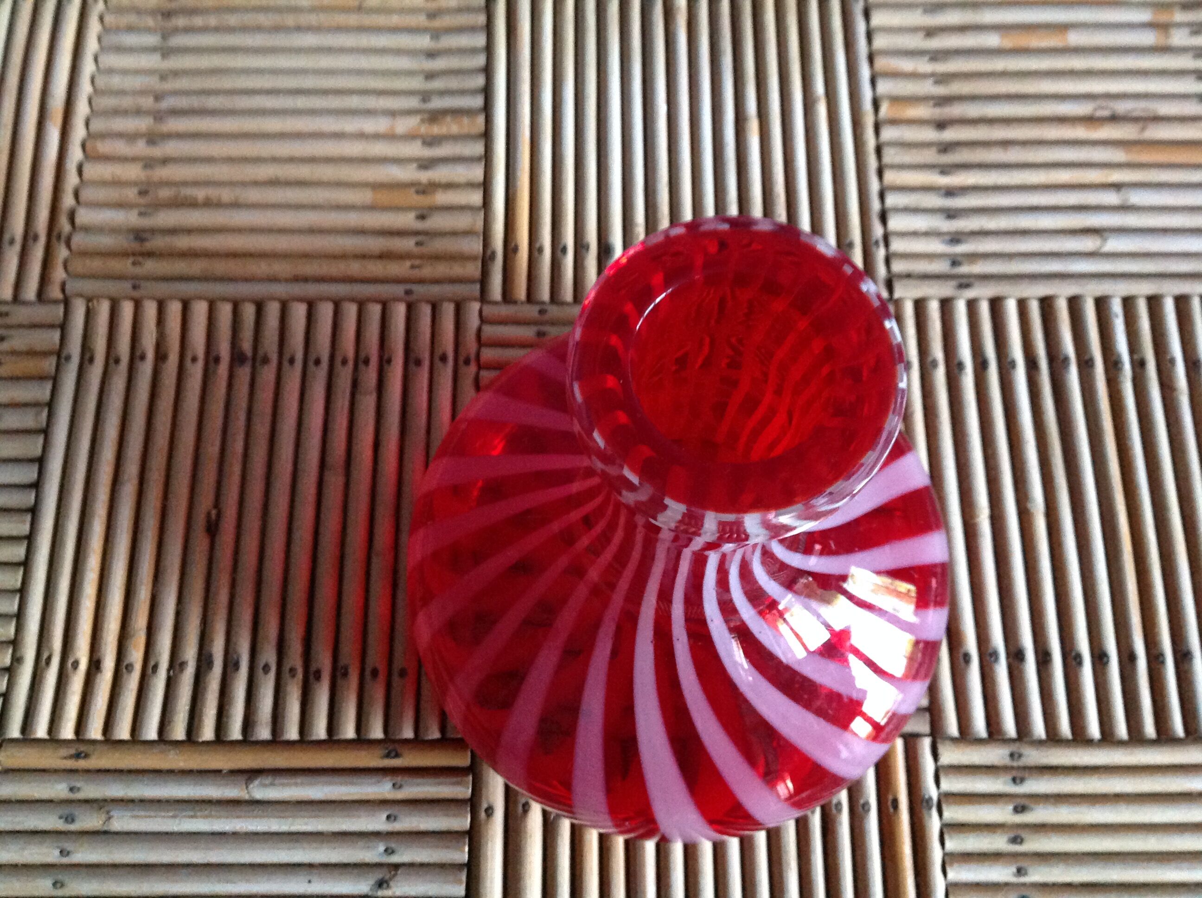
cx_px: 601
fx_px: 1214
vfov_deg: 40.6
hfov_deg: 52.7
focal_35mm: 35
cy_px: 449
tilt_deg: -72.1
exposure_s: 1/15
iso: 500
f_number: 2.4
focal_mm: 4.28
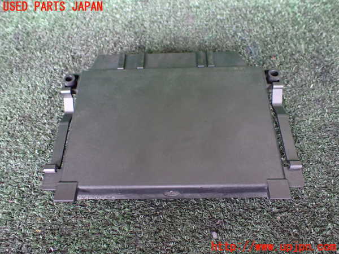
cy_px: 127
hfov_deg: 60.0
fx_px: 294
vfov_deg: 46.8
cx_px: 170
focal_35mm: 30
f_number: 2.3
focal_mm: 5.4
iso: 1000
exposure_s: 1/30
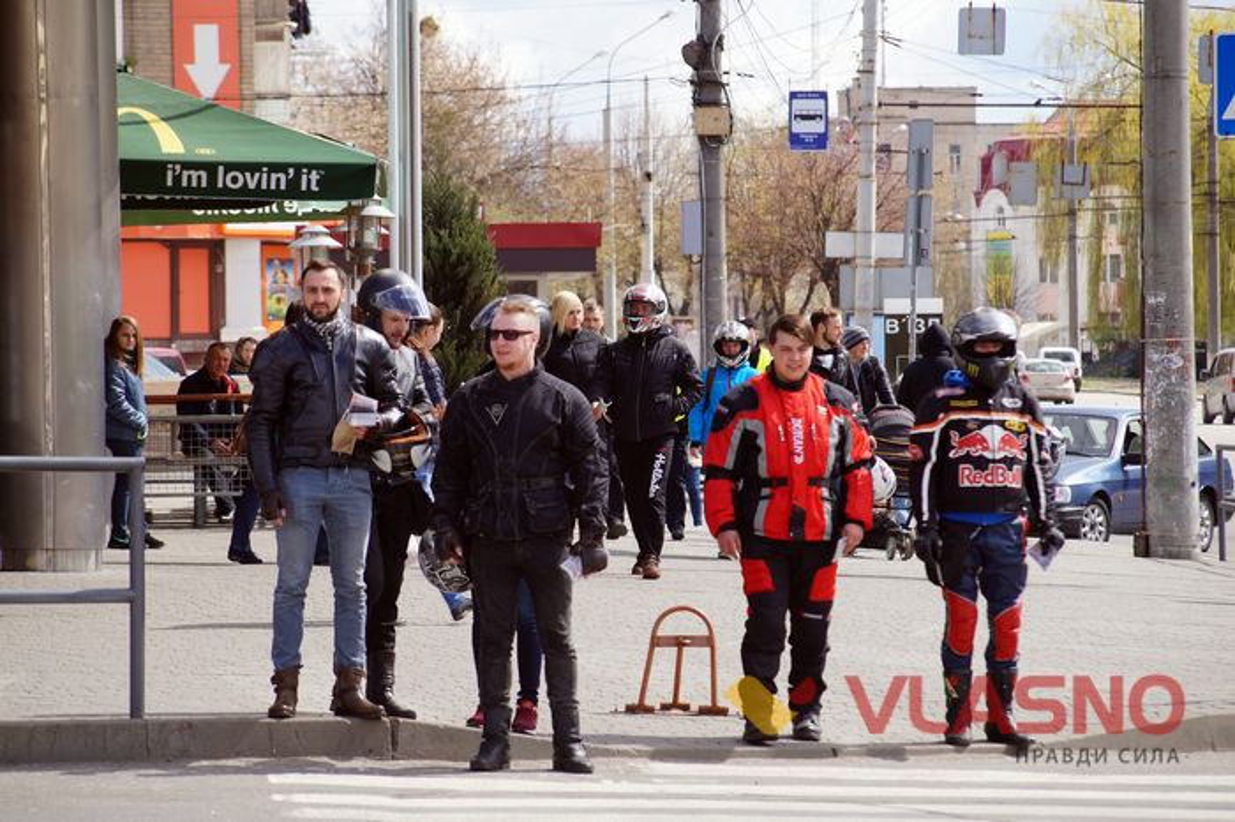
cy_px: 411
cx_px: 618
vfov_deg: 6.8
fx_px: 6943
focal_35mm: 202
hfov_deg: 10.2
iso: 100
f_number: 5.6
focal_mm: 135
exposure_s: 1/250
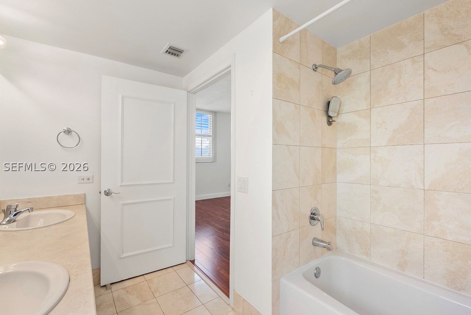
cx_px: 224
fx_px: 196
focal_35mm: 15
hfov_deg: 100.3
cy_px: 166
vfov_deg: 77.3
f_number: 8
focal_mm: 12
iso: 400
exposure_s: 1/15
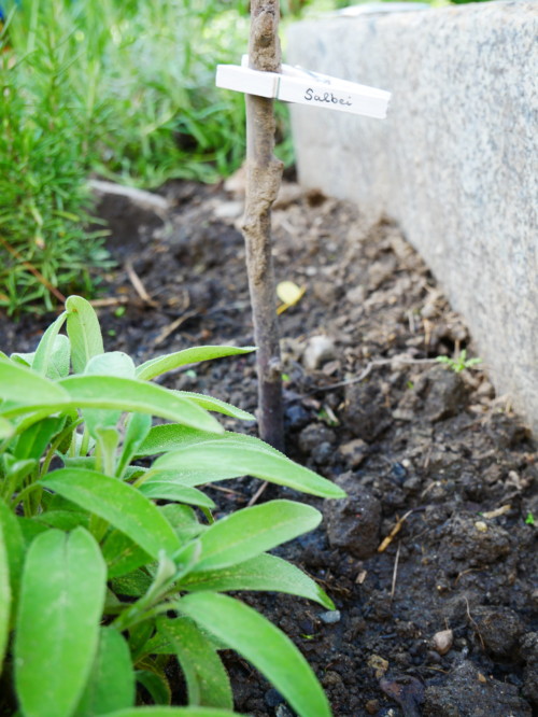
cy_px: 358
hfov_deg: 32.9
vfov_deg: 42.9
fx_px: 911
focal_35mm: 44
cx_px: 269
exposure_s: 1/80
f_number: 5
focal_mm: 22
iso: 200
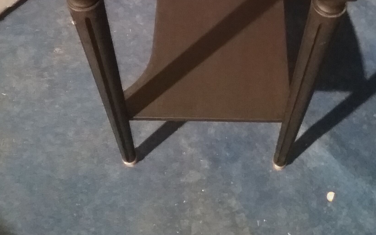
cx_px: 219
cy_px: -27
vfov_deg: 23.3
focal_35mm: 52
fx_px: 533
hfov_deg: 38.8
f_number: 2.2
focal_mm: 3.3
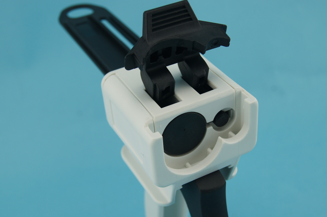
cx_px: 164
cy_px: 108
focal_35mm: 52
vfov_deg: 25.7
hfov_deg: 37.9
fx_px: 476
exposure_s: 1/80
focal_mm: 35
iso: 200
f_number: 7.1
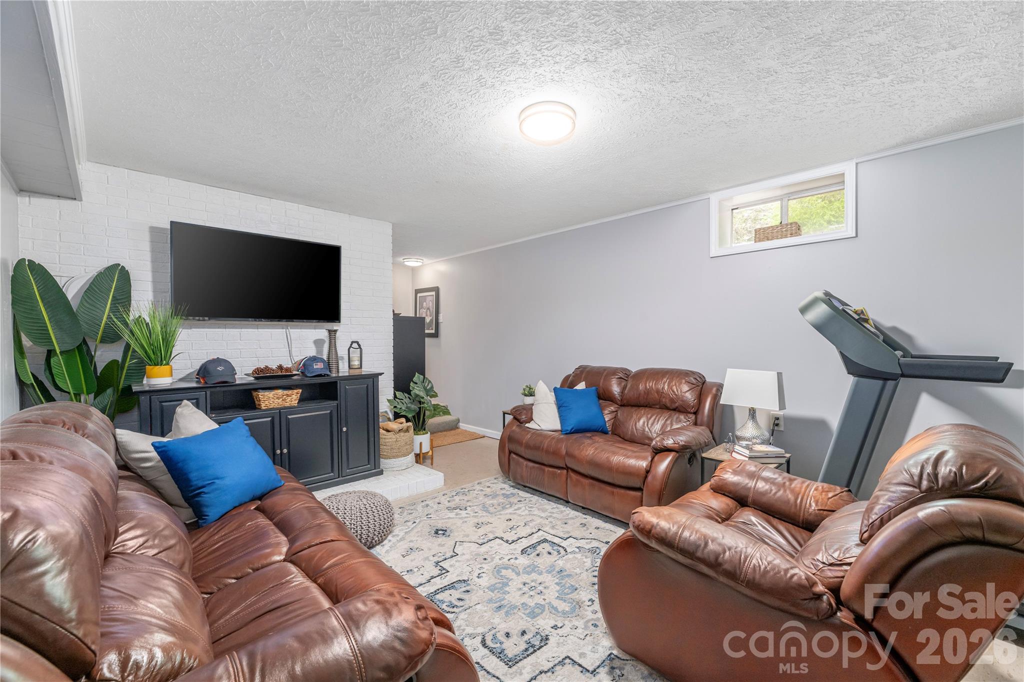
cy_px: 341
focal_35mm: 14
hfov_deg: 104.3
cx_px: 512
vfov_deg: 81.2
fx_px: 398
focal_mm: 14
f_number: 8
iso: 320
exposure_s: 1/2.5
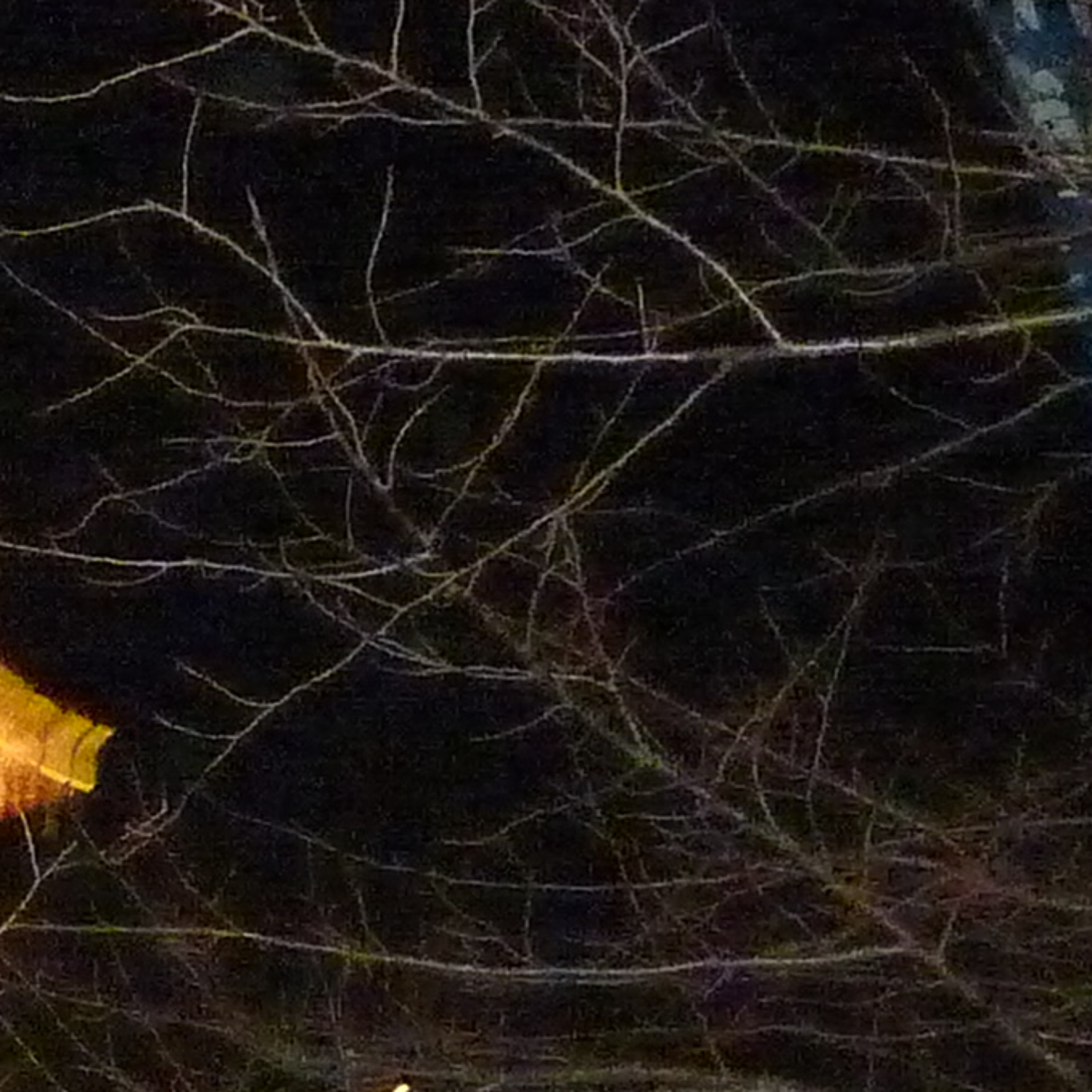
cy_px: 783
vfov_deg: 13.6
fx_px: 4568
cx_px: -482
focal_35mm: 128
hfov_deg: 13.0
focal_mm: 4.4
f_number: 3.3
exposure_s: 1/8
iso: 1000
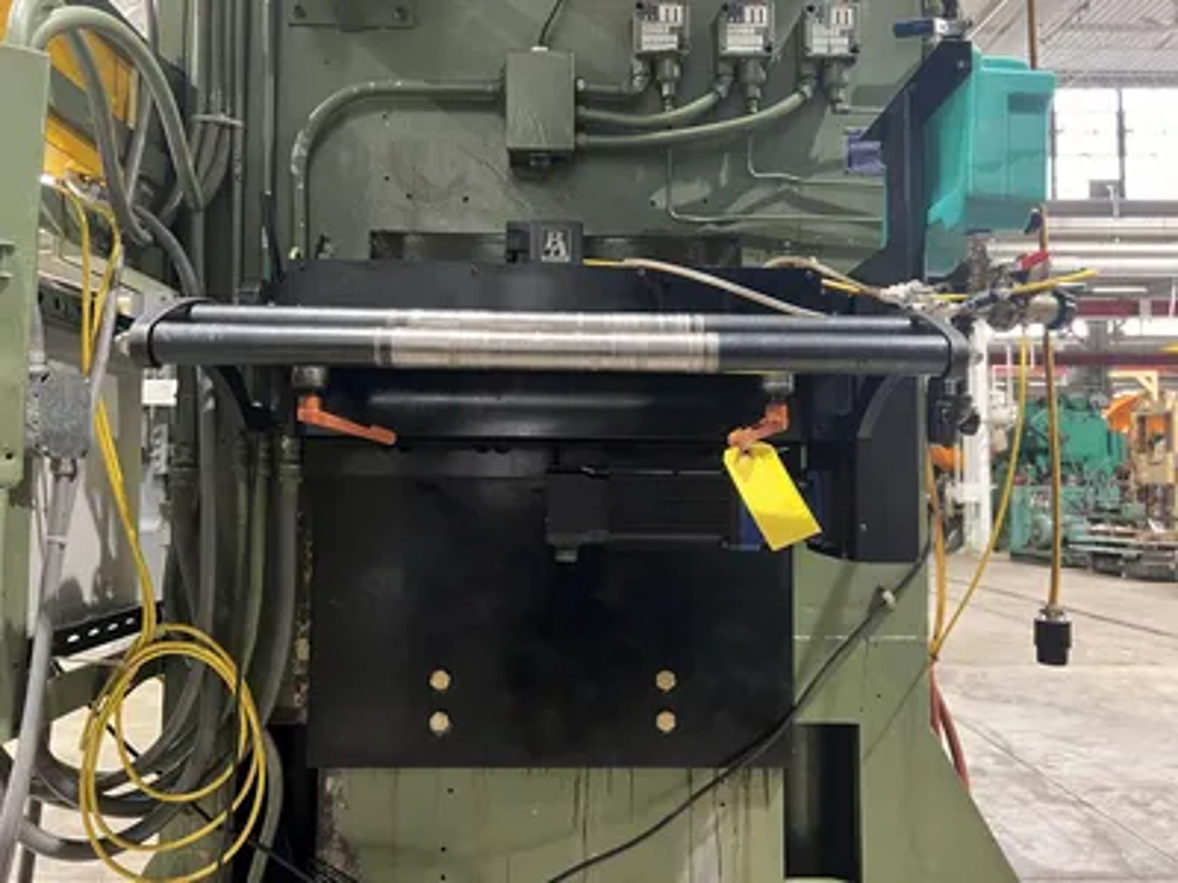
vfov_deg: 53.1
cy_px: 442
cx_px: 589
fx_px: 885
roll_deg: +0.3
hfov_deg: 67.3
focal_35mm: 26
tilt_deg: +2.7
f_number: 1.5
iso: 500
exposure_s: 1/60
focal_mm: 5.7
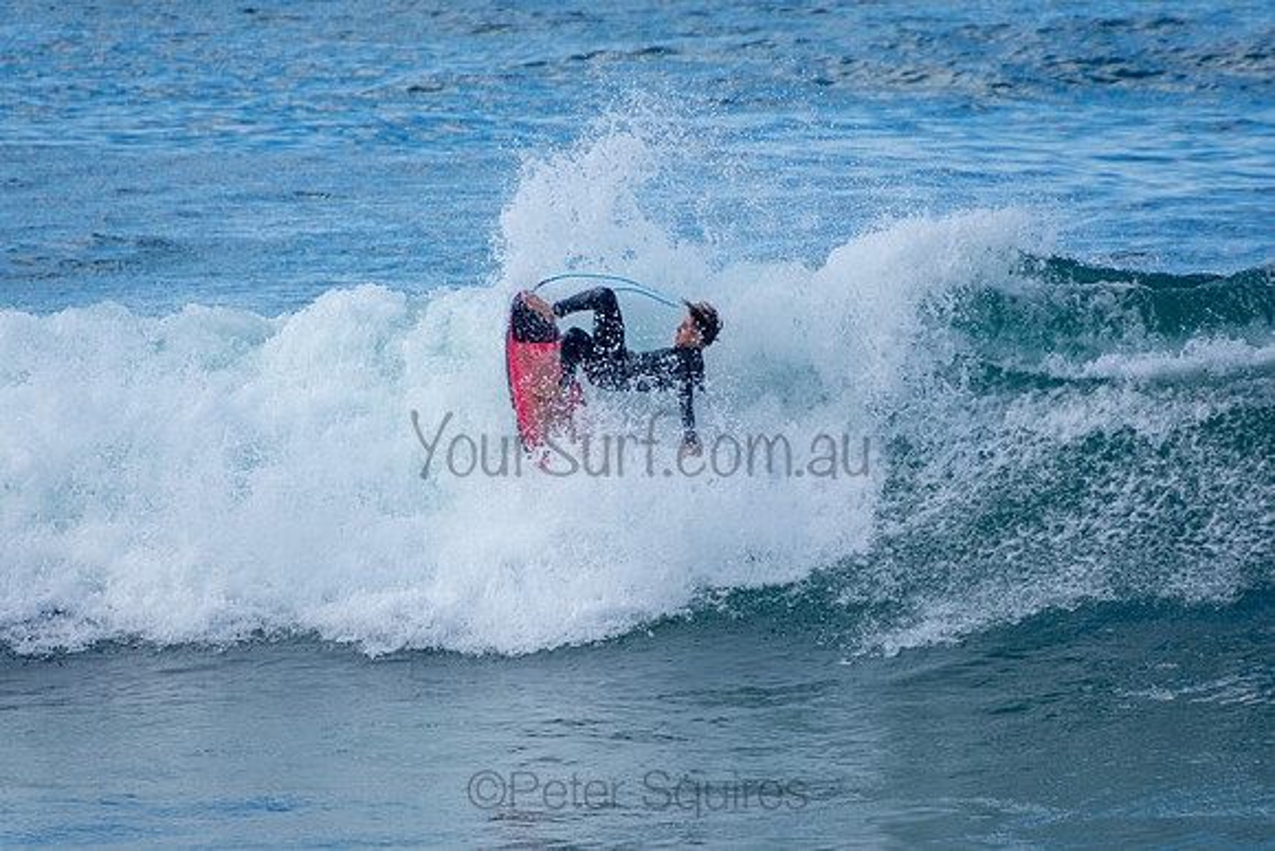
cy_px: 426
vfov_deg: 2.3
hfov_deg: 3.4
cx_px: 638
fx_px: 21254
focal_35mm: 600
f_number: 5.6
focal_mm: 400
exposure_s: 1/2000
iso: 400
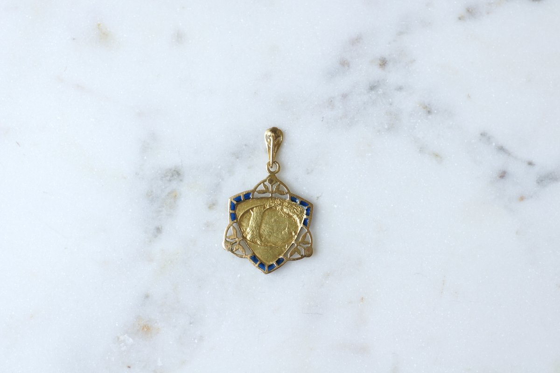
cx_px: 280
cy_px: 186
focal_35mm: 105
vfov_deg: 13.0
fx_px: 1633
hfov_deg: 19.5
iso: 200
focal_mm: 70
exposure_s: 1/160
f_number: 4.5
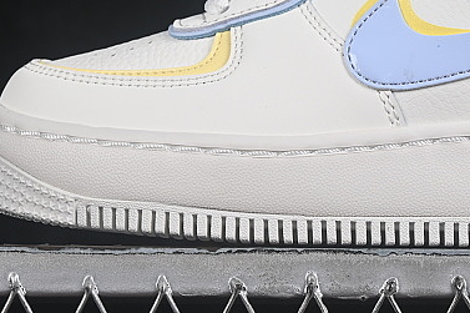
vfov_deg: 6.4
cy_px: -32
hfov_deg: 9.5
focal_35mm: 215
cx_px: 391
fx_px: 2806
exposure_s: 1/80
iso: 160
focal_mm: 50
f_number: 8
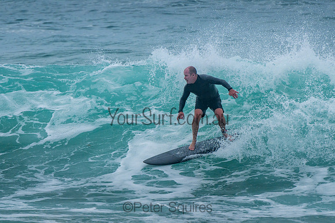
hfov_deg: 3.7
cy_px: 110
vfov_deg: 2.5
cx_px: 202
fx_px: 5122
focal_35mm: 550
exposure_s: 1/2000
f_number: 9
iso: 500
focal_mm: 400
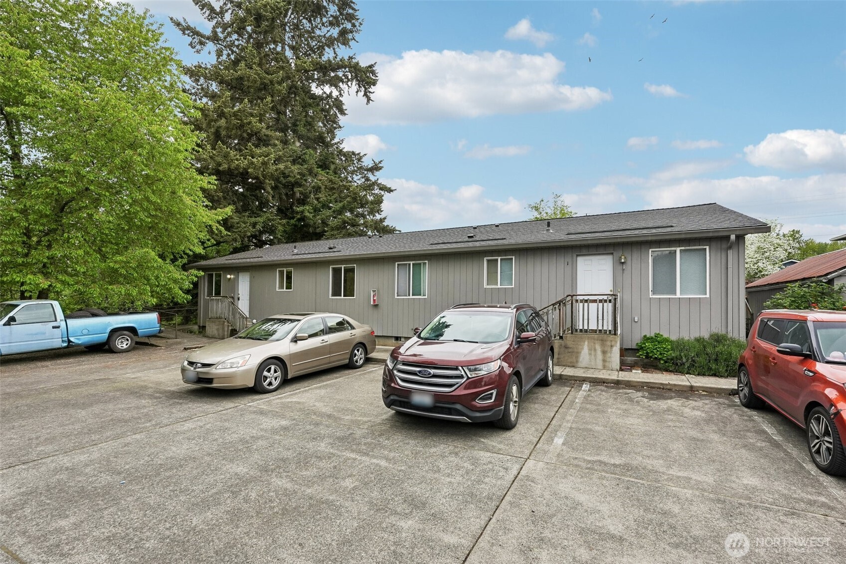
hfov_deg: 96.7
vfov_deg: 73.7
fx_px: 376
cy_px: 282
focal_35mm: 16
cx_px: 423
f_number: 8
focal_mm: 16
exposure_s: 1/320
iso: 400
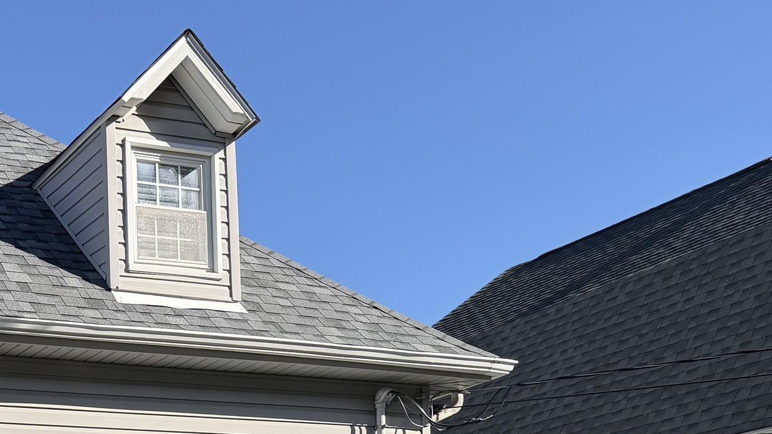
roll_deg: +2.3
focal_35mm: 63
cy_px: 674
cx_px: -62
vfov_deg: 17.1
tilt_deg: +0.6
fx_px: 1290
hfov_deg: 30.1
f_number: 1.78
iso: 80
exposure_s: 1/3279
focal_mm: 6.76
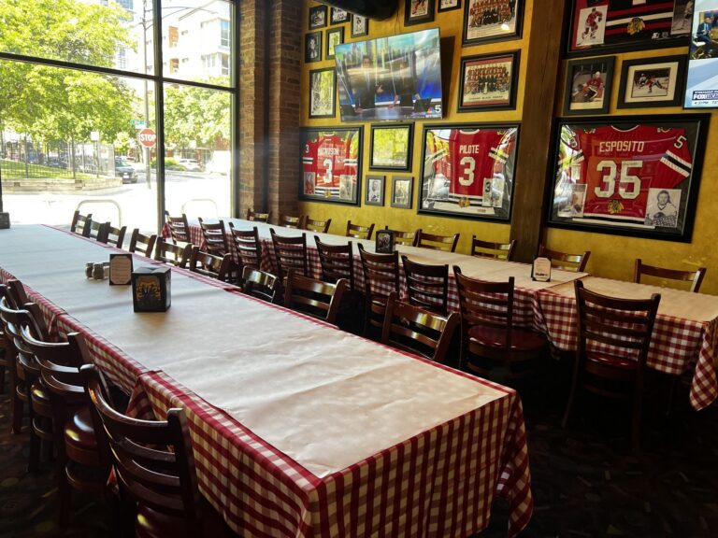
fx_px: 539
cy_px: 269
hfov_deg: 67.3
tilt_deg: -10.1
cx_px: 359
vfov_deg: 53.1
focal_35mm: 26
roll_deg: -1.8
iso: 125
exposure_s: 1/120
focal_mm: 5.7
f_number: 1.5
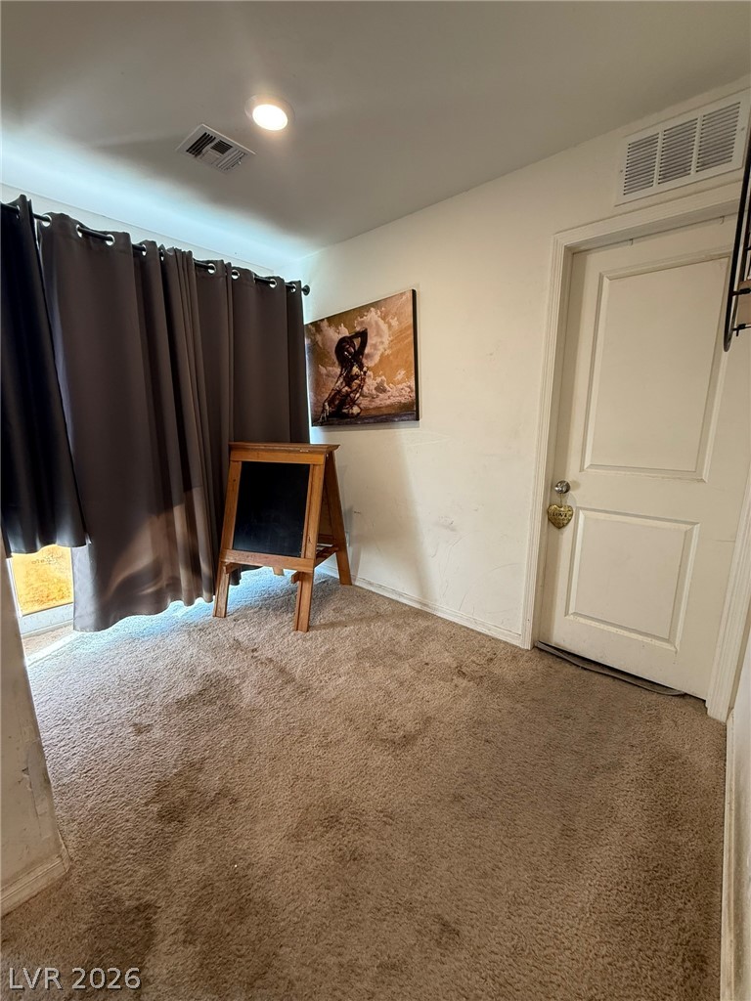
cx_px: 376
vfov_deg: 102.1
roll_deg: +0.1
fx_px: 405
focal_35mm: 14
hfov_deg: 85.7
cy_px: 500
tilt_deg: -11.2
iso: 200
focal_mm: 2.22
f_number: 2.2
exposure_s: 1/60
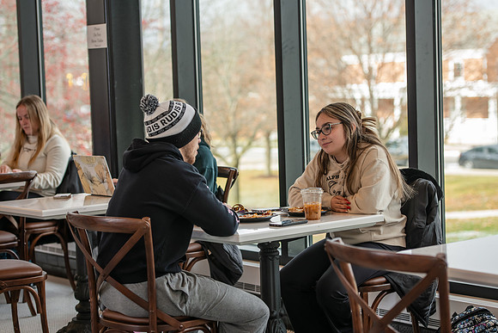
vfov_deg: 15.2
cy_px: 166
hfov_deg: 22.6
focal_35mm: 90
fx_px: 1245
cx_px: 249
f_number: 3.5
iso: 400
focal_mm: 90
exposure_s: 1/200
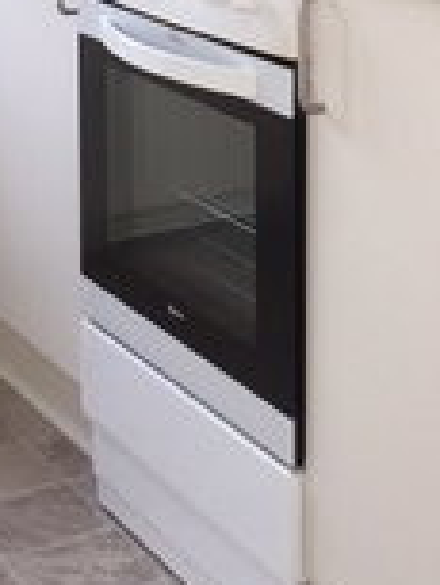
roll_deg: -0.4
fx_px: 1709
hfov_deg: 14.6
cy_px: -208
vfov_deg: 18.0
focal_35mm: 101
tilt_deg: -1.7
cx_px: 348
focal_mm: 4.15
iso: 40
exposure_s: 1/50
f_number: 2.2
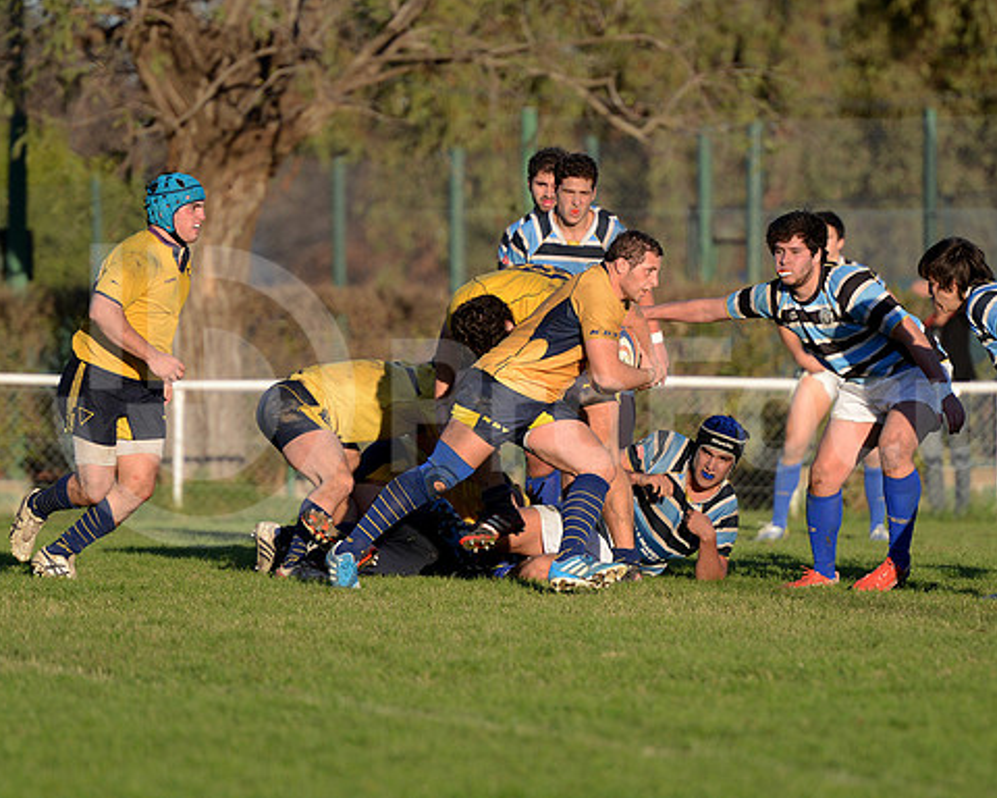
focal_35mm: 306
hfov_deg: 6.3
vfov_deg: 5.1
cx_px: 559
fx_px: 9029
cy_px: 400
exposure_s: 1/1250
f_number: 4
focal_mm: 270
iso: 500
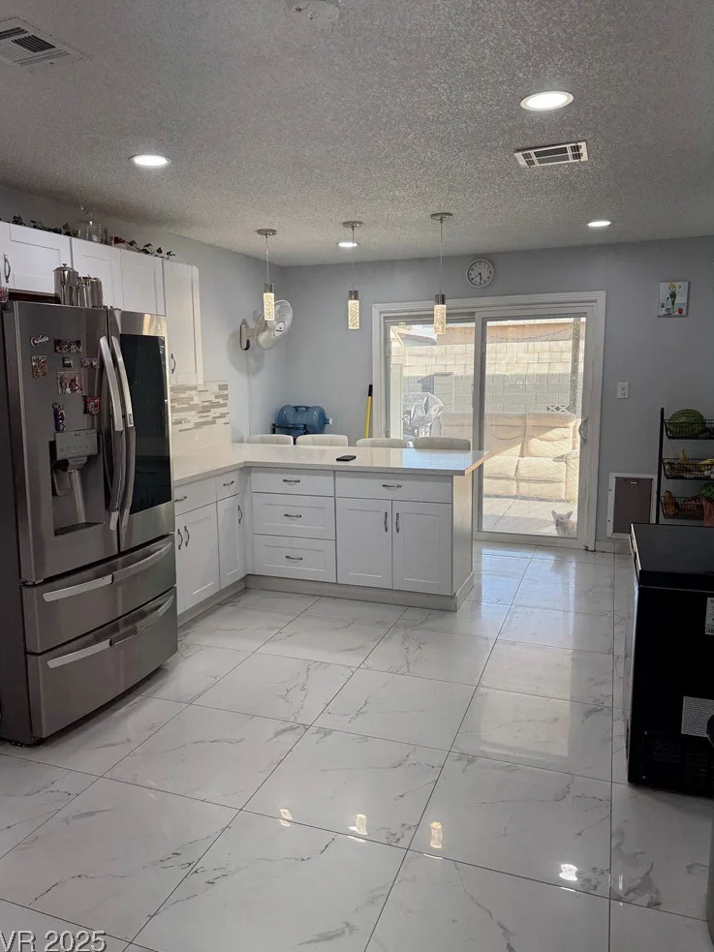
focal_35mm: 25
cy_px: 474
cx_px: 347
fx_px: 688
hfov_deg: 54.9
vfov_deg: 69.4
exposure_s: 1/170
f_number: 1.78
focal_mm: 6.76
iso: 80
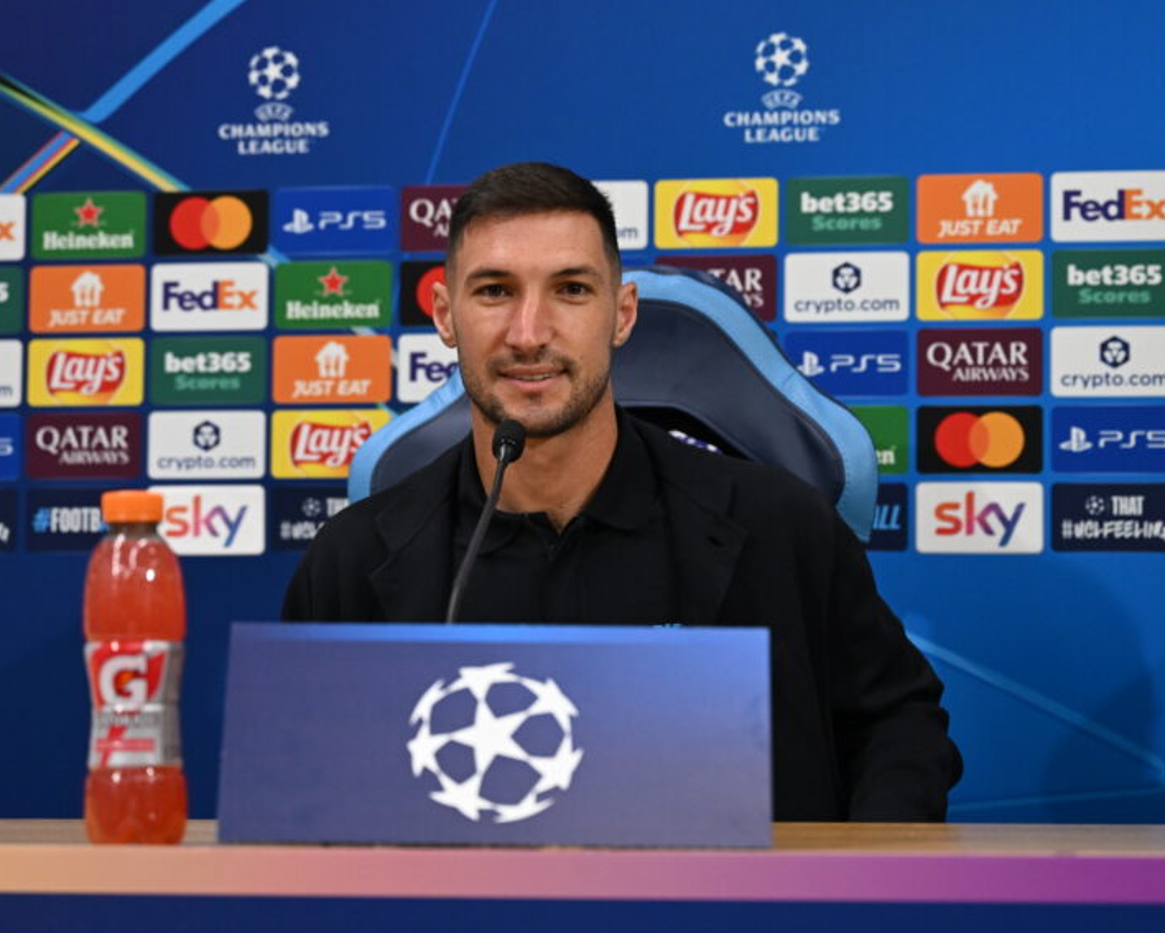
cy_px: 388
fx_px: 3277
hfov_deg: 20.2
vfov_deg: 16.2
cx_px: 556
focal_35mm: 95
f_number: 3.5
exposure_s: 1/250
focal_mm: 70
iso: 2500
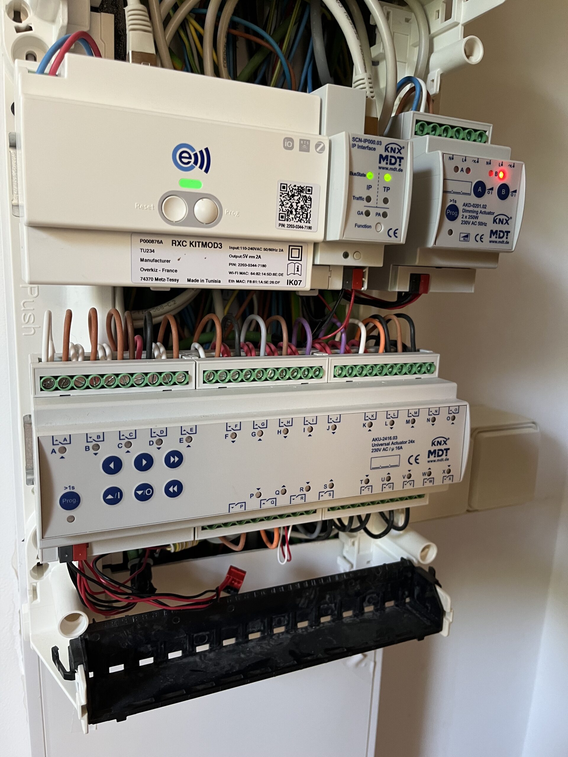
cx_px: 284
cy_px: 378
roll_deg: -1.2
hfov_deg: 53.1
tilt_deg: -11.2
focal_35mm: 26
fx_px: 569
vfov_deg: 67.3
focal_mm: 5.1
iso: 200
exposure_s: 1/60
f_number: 1.6
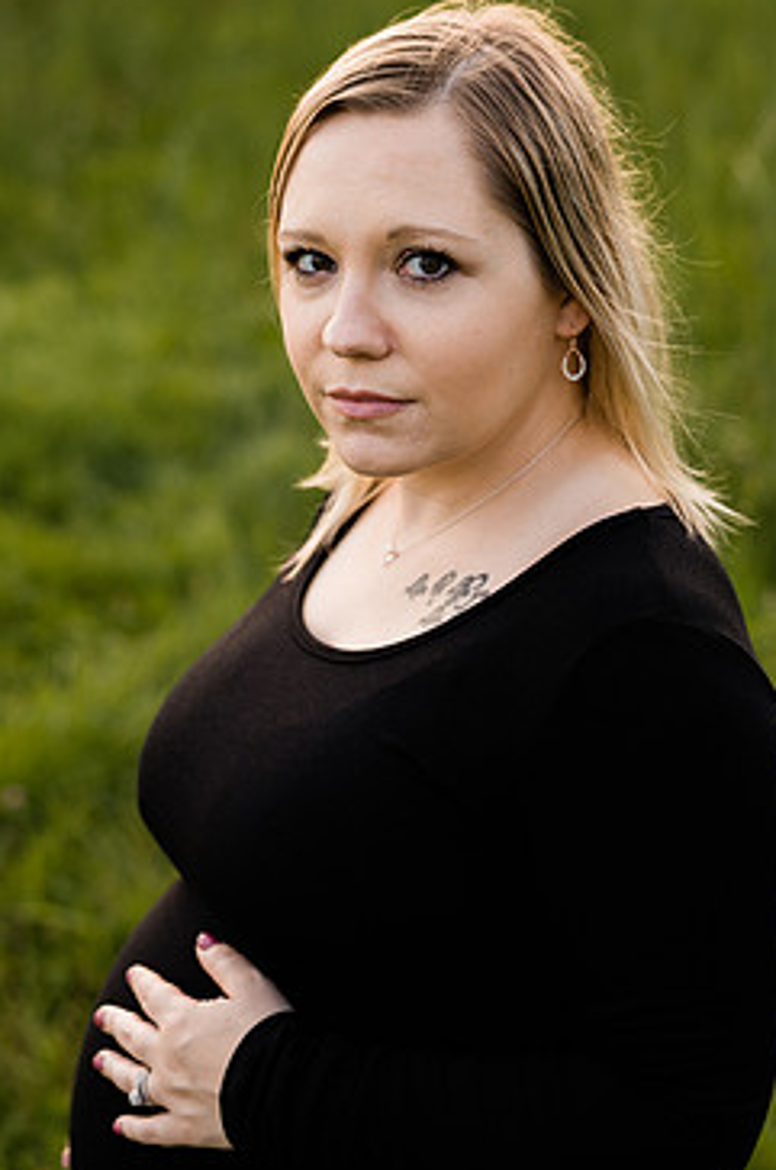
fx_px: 2335
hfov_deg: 18.9
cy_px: 706
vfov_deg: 28.0
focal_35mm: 72
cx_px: 346
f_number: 3.2
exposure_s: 1/200
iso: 400
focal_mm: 58
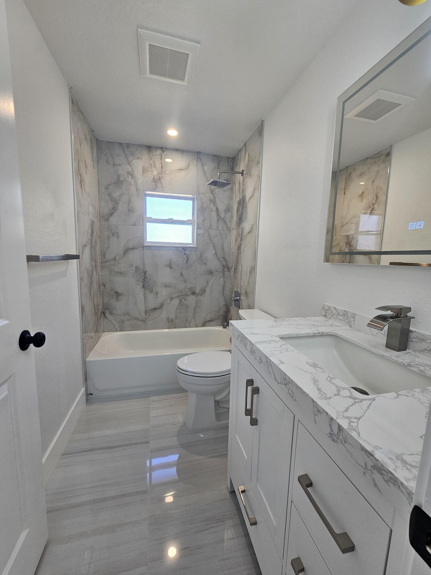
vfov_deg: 106.2
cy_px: 288
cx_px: 216
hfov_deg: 89.9
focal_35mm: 13
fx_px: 216
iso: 100
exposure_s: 1/60
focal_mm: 2.2
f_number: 2.2
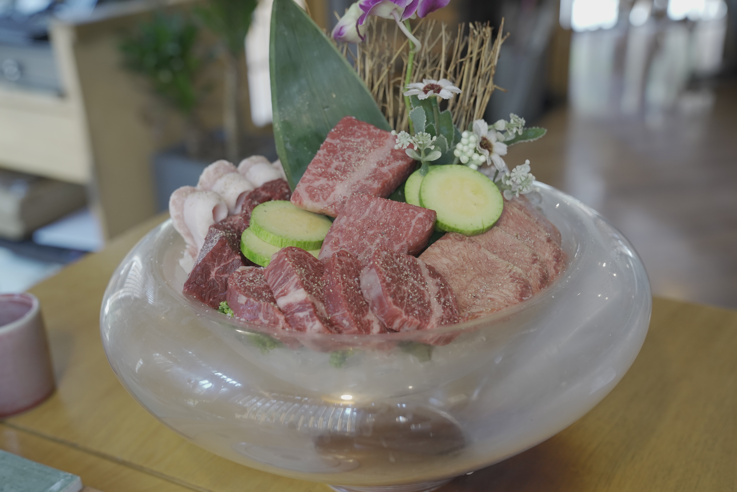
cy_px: 246
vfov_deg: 31.2
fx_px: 880
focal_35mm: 43
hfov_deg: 45.4
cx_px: 368
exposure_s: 1/125
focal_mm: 43
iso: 2000
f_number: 4
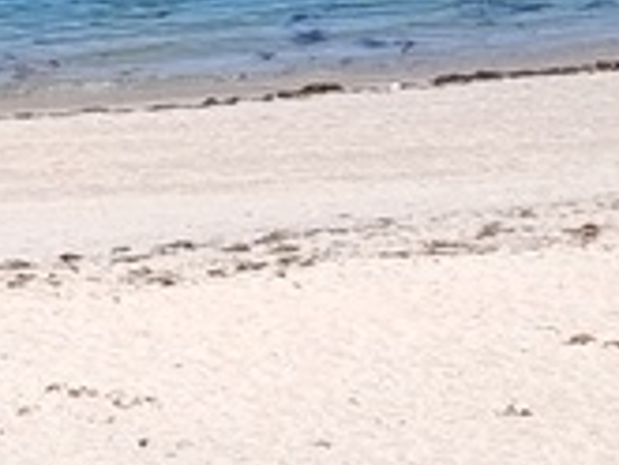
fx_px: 5082
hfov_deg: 6.7
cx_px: -611
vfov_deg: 5.1
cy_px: -679
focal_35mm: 284
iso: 51
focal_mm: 6.11
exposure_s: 1/827
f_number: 1.65
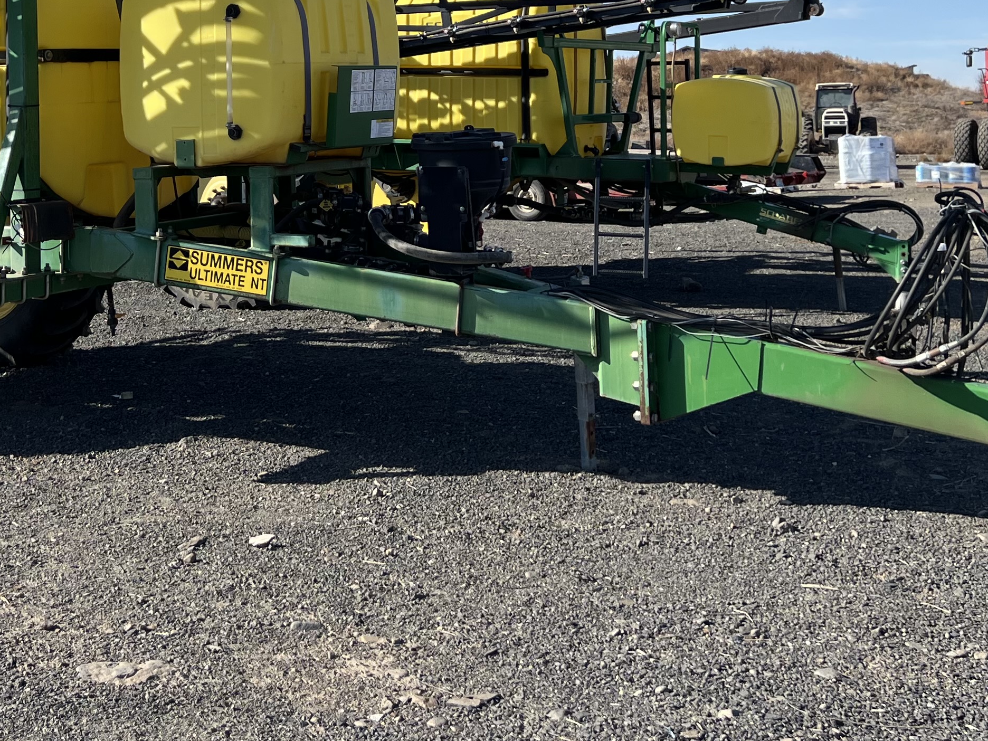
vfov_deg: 25.0
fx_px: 1598
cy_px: 16
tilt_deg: +1.4
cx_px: 300
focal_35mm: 56
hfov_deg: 33.9
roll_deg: -0.3
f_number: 1.5
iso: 50
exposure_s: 1/3356
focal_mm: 5.7
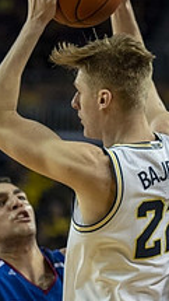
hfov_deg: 3.4
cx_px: 63
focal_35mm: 357
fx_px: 2843
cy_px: 214
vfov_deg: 6.0
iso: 1250
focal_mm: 105
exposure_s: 1/800
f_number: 2.8
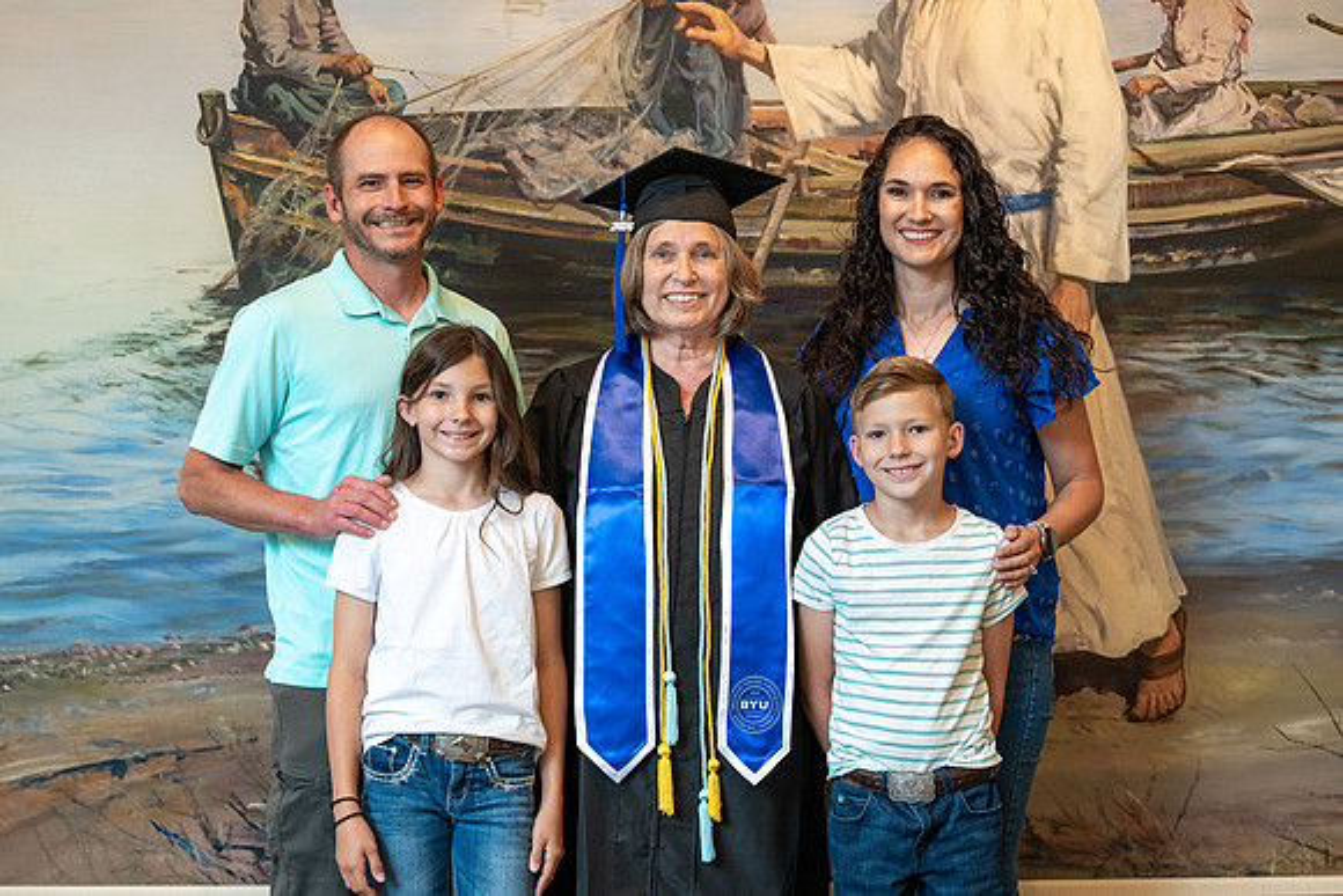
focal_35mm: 75
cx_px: 672
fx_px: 2794
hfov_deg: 27.0
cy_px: 417
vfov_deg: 18.2
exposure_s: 1/125
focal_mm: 70
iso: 1000
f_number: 4
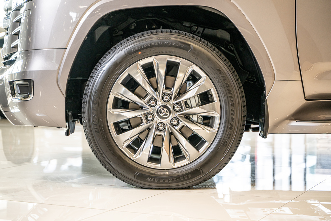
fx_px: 690
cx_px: 166
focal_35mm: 75
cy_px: 110
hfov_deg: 27.0
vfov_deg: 18.2
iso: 320
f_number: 2.8
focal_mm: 75
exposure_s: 1/125
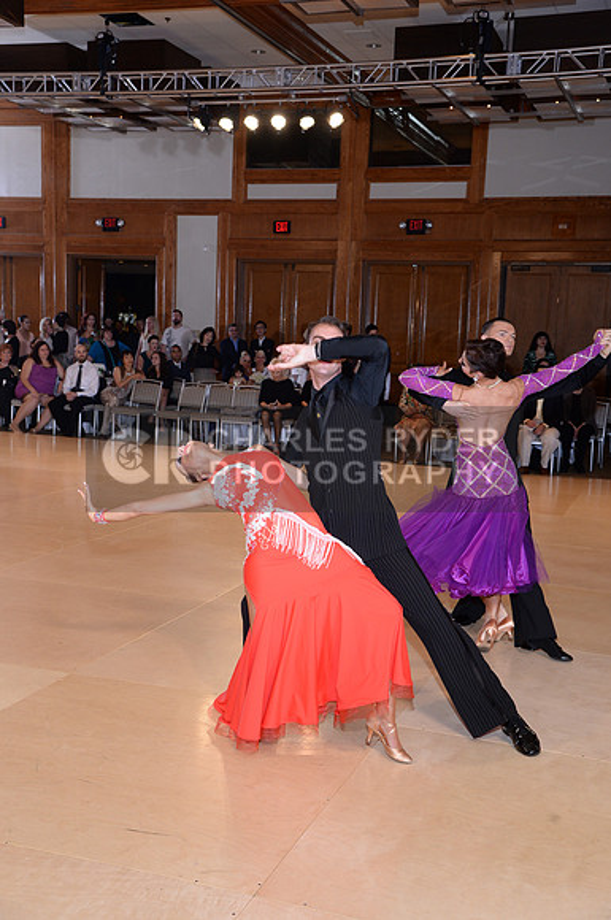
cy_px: 460
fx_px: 1123
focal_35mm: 44
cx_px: 306
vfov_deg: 44.6
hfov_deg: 30.4
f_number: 5.6
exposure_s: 1/250
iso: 1250
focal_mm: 44
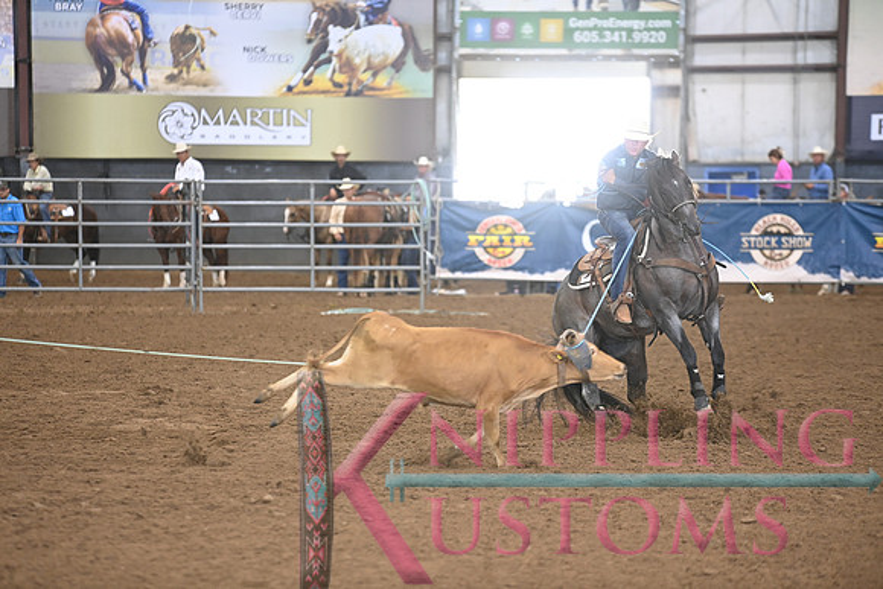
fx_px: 4906
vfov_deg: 6.9
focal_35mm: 200
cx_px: 442
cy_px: 294
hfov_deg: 10.3
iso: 2500
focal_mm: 200
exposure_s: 1/250
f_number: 3.2
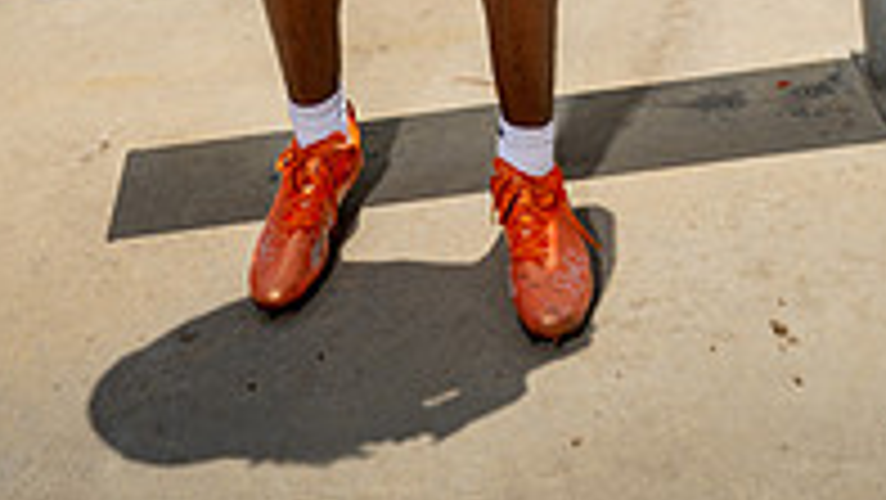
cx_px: 364
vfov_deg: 13.3
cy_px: -491
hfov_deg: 26.8
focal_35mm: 79
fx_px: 1857
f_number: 7.1
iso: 100
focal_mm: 33
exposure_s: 1/250
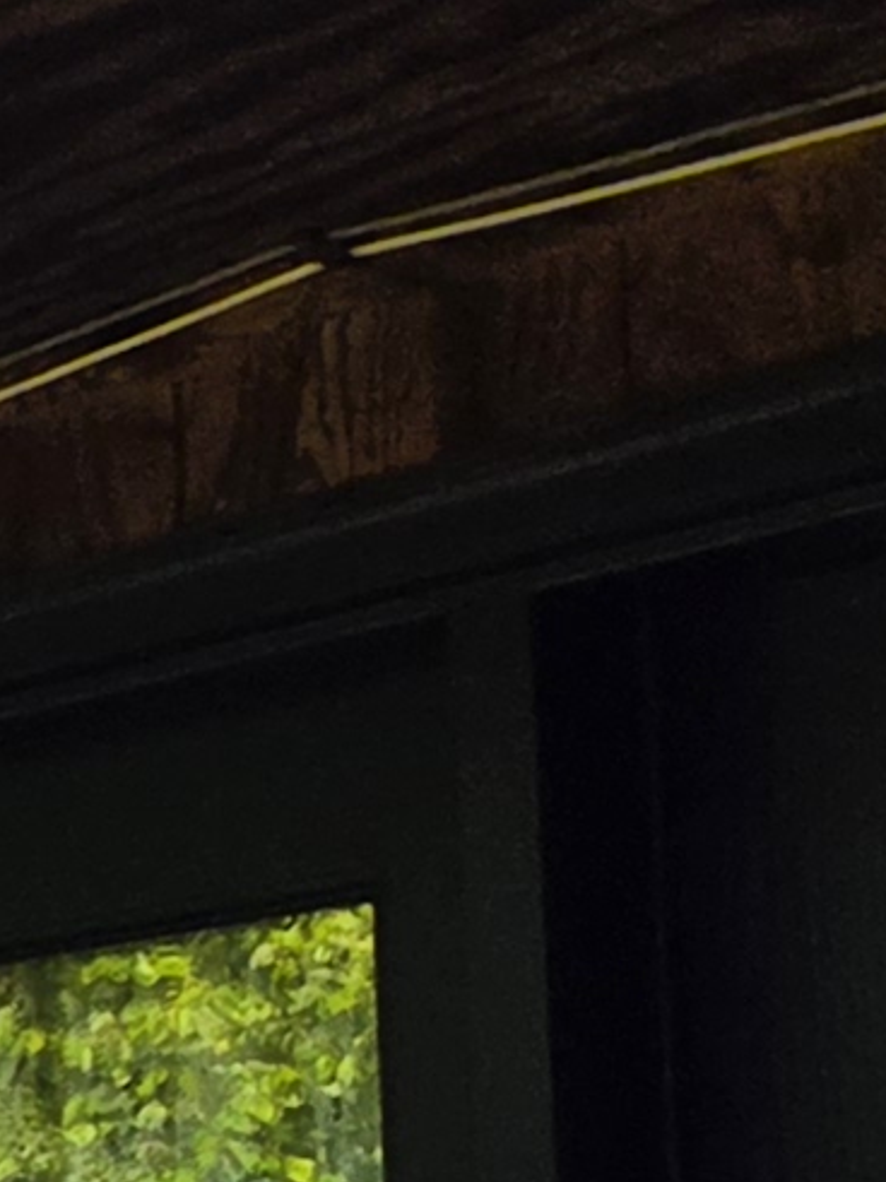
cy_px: 1221
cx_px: -2781
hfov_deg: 7.8
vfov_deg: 18.0
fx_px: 3619
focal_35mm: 106
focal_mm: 2.2
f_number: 1.9
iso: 32
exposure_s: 1/603
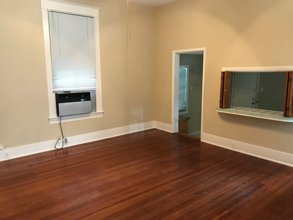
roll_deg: -0.2
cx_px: 146
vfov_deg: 49.7
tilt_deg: -8.7
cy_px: 110
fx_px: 237
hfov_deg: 63.4
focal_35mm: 28
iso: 80
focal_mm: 3.99
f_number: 1.8
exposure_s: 1/15
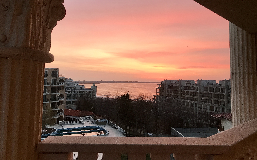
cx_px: 128
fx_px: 210
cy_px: 65
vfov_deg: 41.7
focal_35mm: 30
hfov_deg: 62.9
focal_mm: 3.99
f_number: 1.8
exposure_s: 1/33
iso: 25
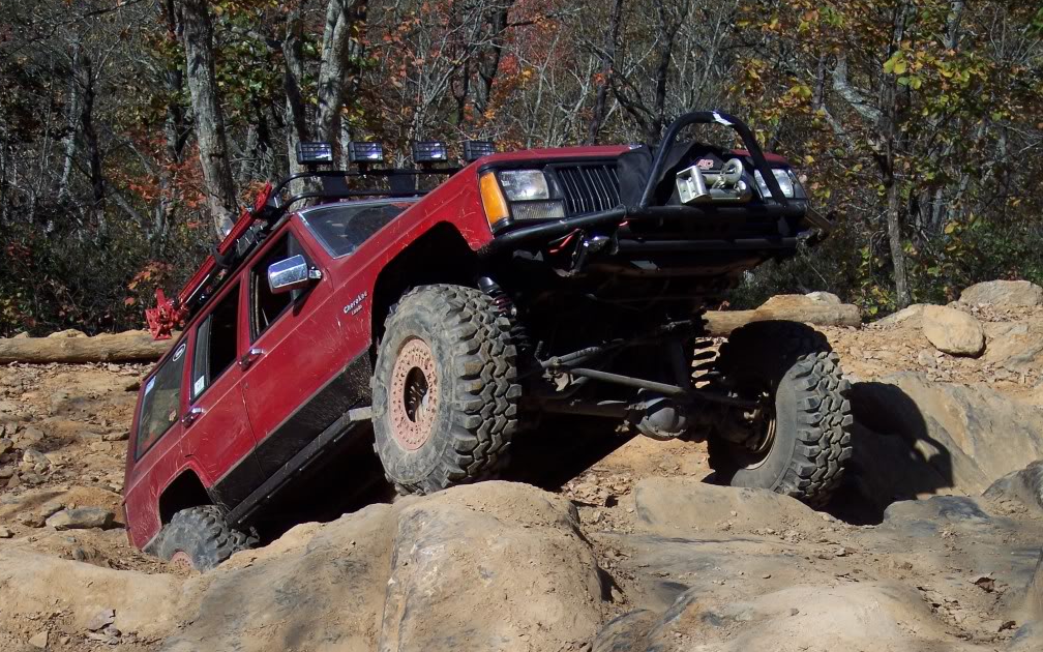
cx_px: 514
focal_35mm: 70
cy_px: 372
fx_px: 1990
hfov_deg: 29.4
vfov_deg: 18.6
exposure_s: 1/1500
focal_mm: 13.3
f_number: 6.7
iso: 100
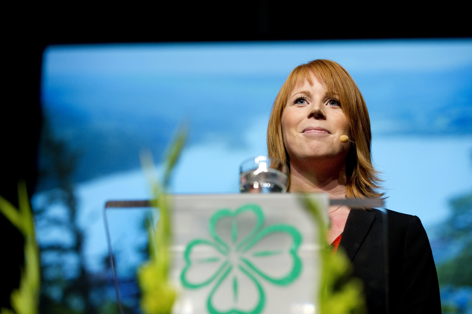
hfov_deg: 17.1
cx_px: 258
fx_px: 1572
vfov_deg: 11.4
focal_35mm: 120
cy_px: 171
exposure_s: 1/320
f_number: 3.2
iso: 2500
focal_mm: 105
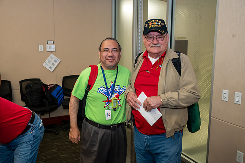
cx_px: 122
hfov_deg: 55.8
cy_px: 82
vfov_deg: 38.8
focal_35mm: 34
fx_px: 231
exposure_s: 1/160
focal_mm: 34
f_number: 5
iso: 5600
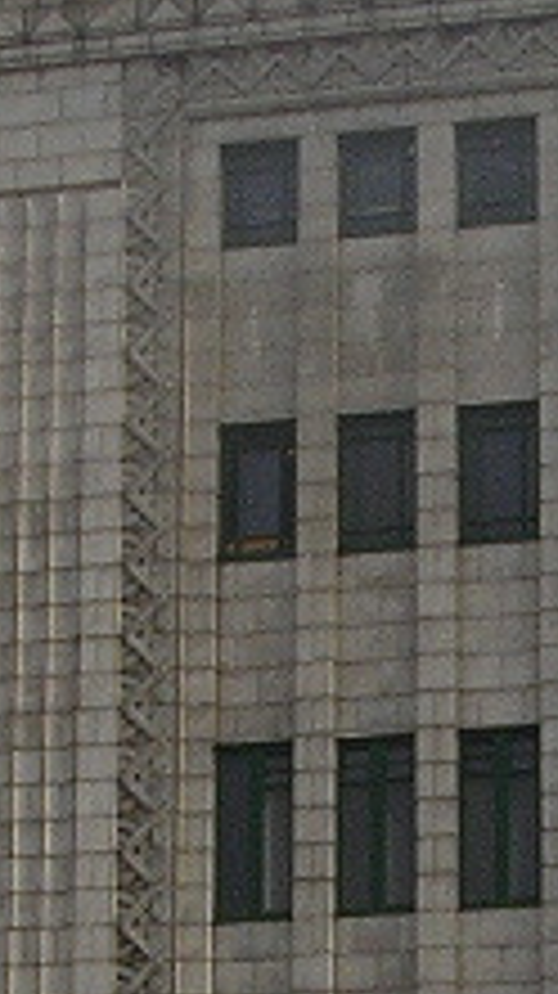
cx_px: 184
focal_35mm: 192
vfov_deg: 11.2
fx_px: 5060
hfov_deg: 6.3
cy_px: 868
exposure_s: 1/500
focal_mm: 5.8
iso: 50
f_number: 4.1
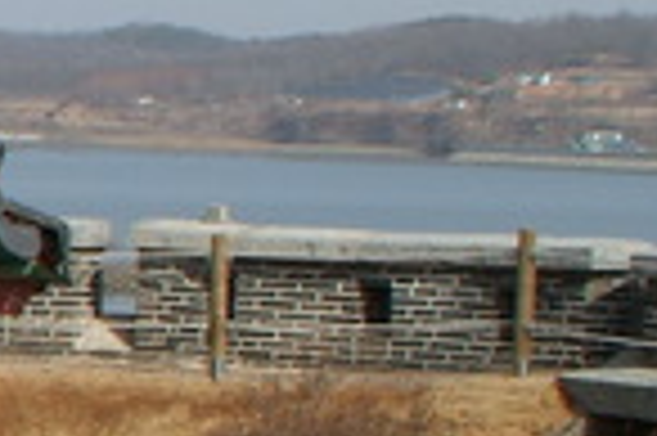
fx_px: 3682
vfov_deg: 6.7
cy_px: 571
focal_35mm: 202
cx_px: -844
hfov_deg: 9.3
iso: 400
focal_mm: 28
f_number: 11
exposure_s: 1/500
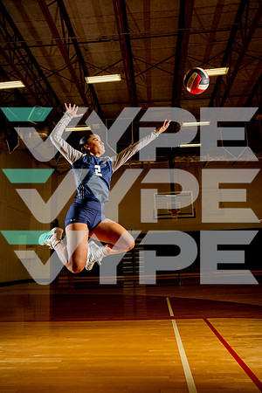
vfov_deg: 65.5
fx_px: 306
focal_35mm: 28
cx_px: 131
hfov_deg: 46.4
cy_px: 196
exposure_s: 1/250
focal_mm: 28
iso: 400
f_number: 7.1
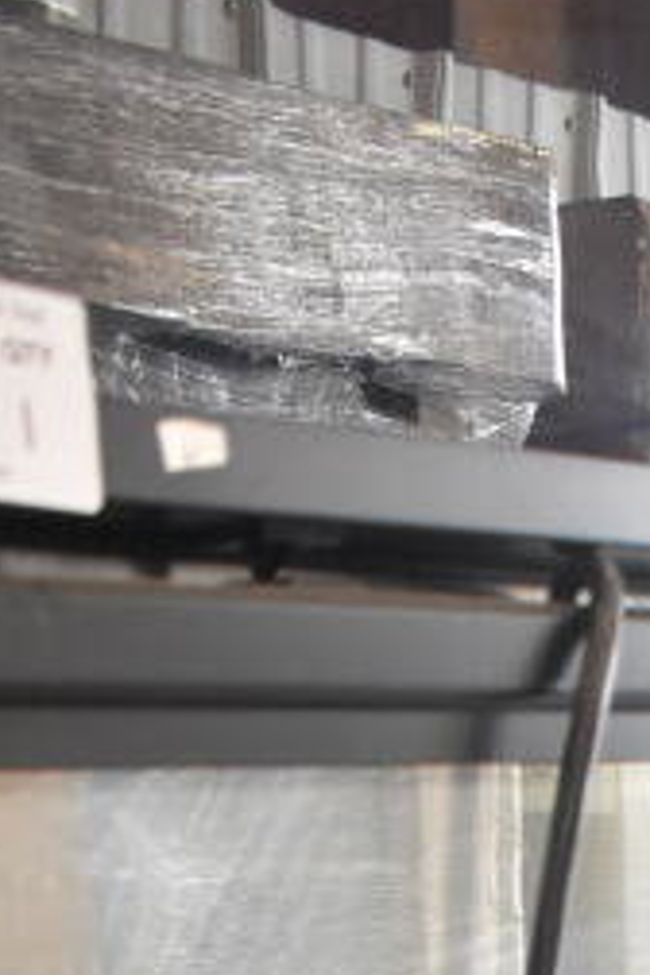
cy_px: 1559
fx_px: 2654
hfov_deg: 13.4
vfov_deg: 18.0
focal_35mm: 98
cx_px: 871
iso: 1600
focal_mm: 18
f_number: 3.5
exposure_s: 1/30
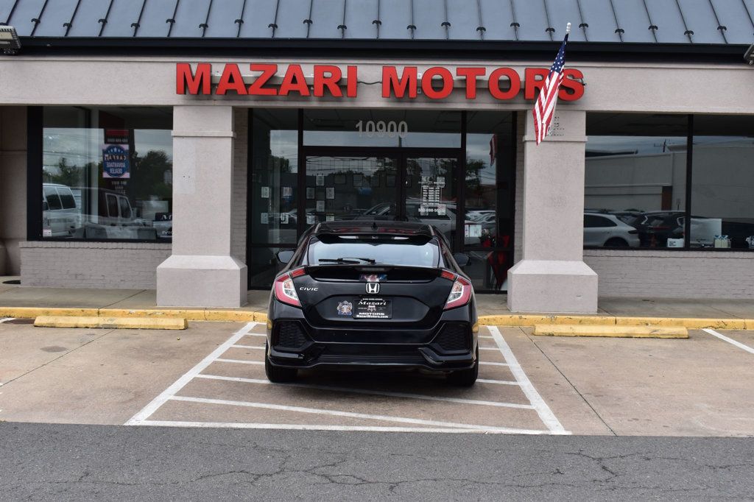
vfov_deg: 28.9
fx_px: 974
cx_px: 377
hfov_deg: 42.3
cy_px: 251
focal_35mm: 46
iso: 400
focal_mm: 31
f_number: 11
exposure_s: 1/400
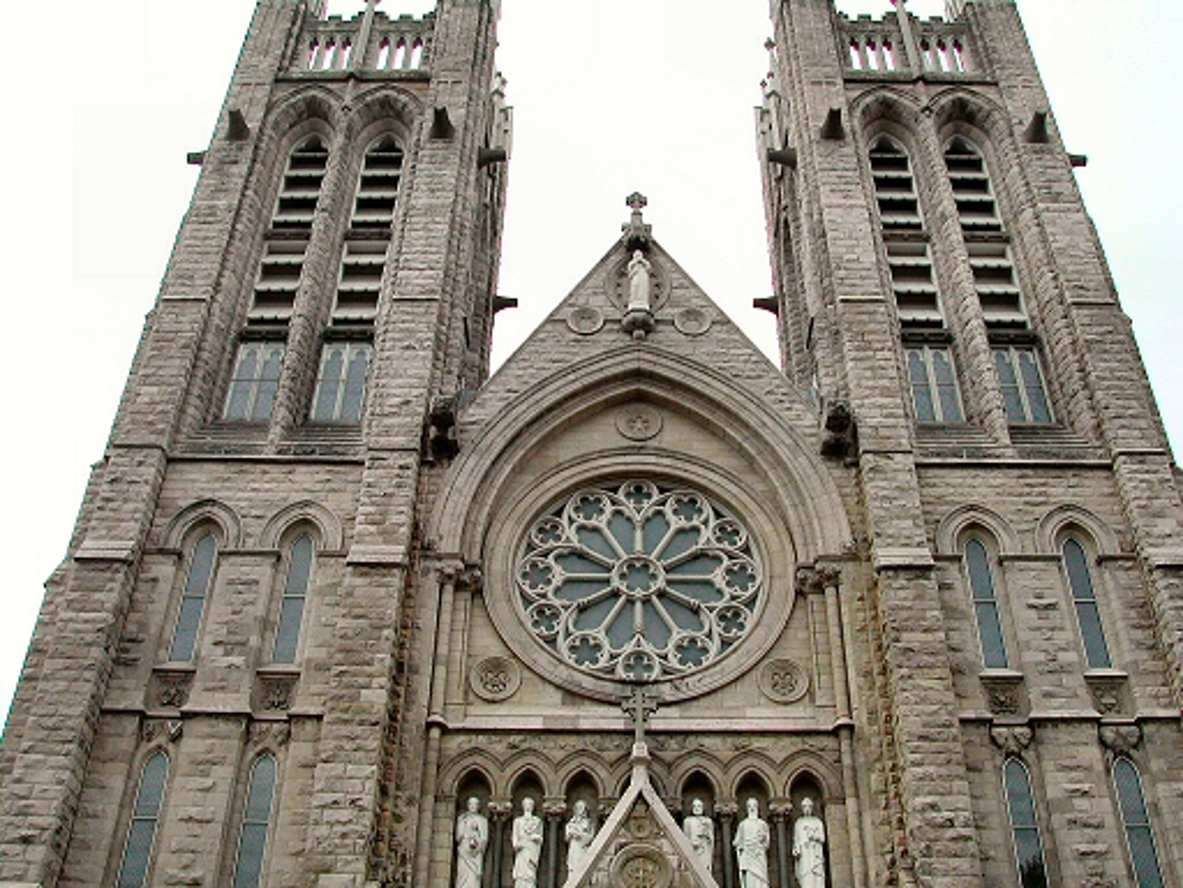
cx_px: 592
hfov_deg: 49.0
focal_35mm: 38
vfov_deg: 37.7
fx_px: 1299
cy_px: 444
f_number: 7.6
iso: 100
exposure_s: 1/284
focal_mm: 8
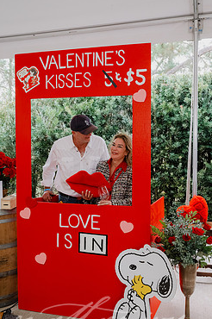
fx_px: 372
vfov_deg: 46.4
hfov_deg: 31.7
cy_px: 163
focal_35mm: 42
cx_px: 84
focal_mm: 34.5
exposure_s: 1/250
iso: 4000
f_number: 5.6
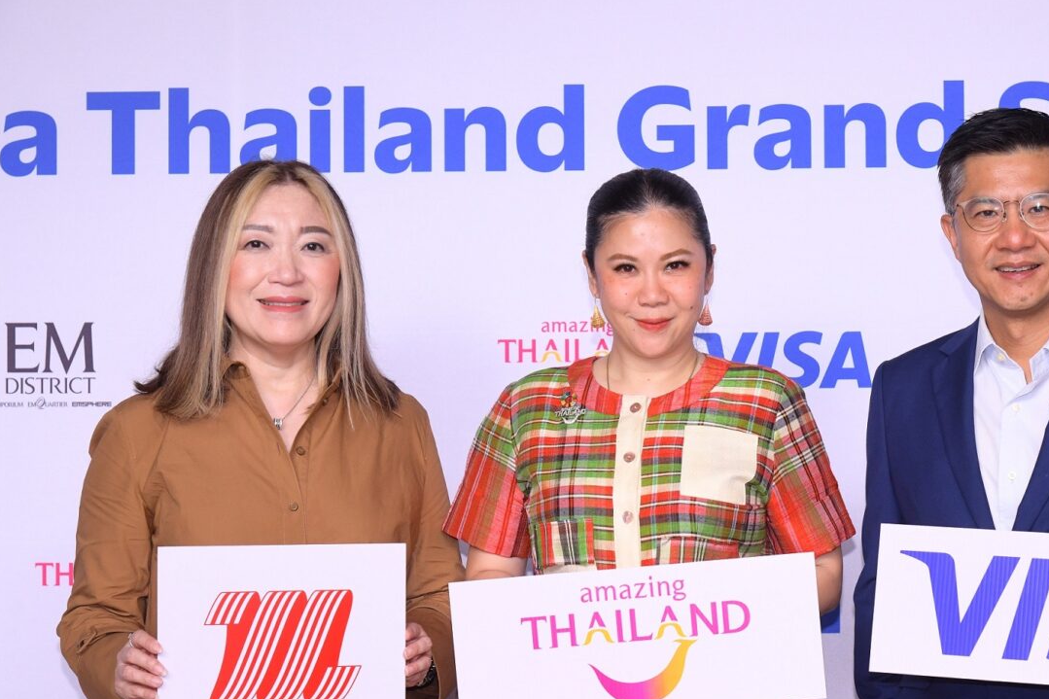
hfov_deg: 18.4
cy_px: 414
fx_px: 3234
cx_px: 697
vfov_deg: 12.3
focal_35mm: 111
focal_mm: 78
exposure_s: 1/125
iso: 1250
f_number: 7.1
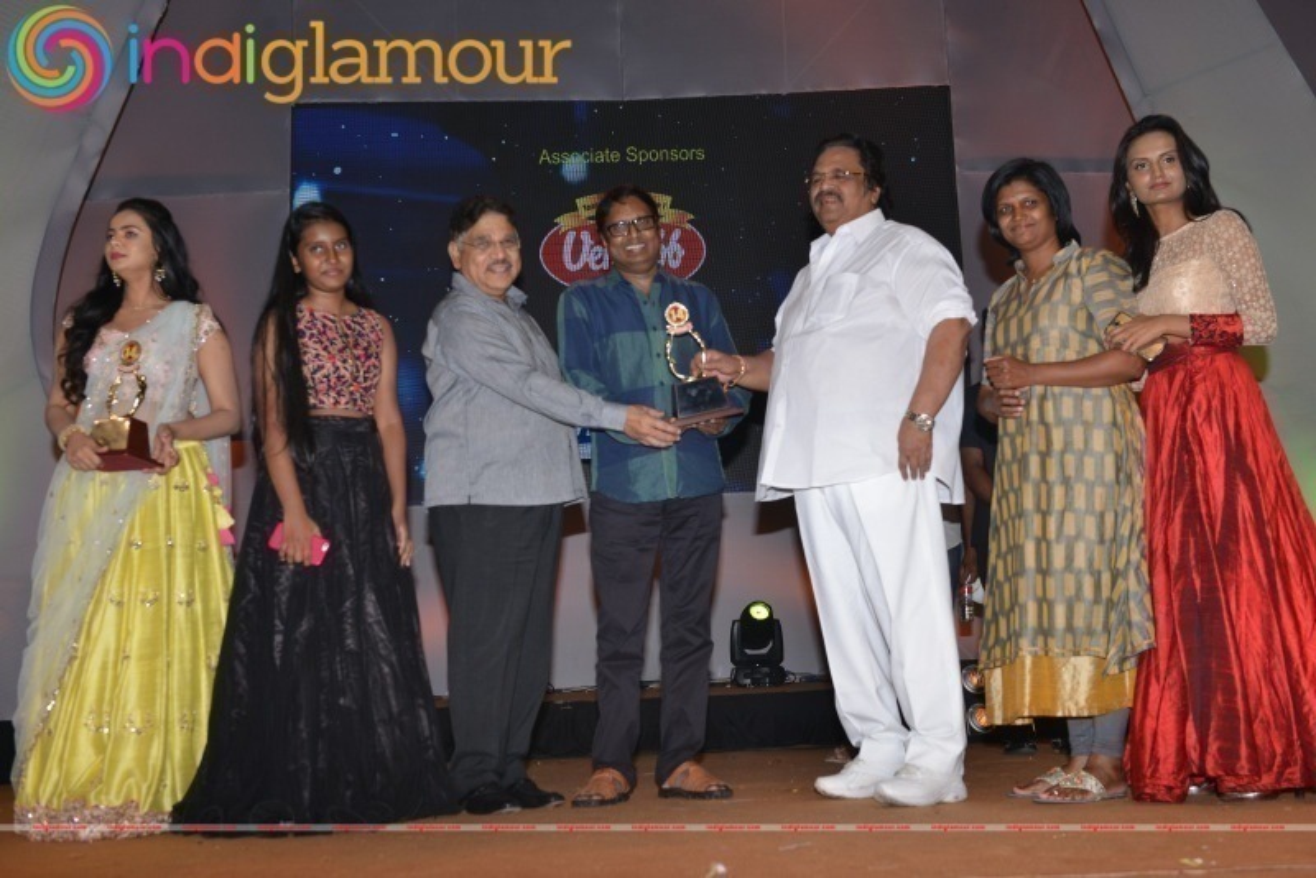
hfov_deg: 44.5
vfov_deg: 30.5
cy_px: 439
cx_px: 658
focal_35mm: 44
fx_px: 1609
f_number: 6.3
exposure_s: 1/320
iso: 320
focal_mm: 44
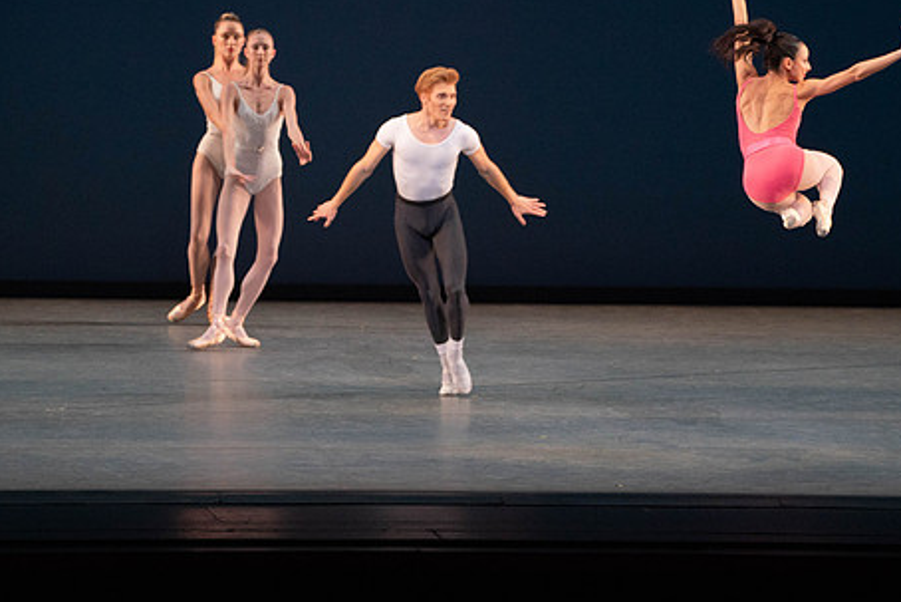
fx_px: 7811
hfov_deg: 6.6
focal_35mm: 312
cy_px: 245
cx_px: 490
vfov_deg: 4.4
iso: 5000
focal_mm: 244
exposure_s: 1/400
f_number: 7.1
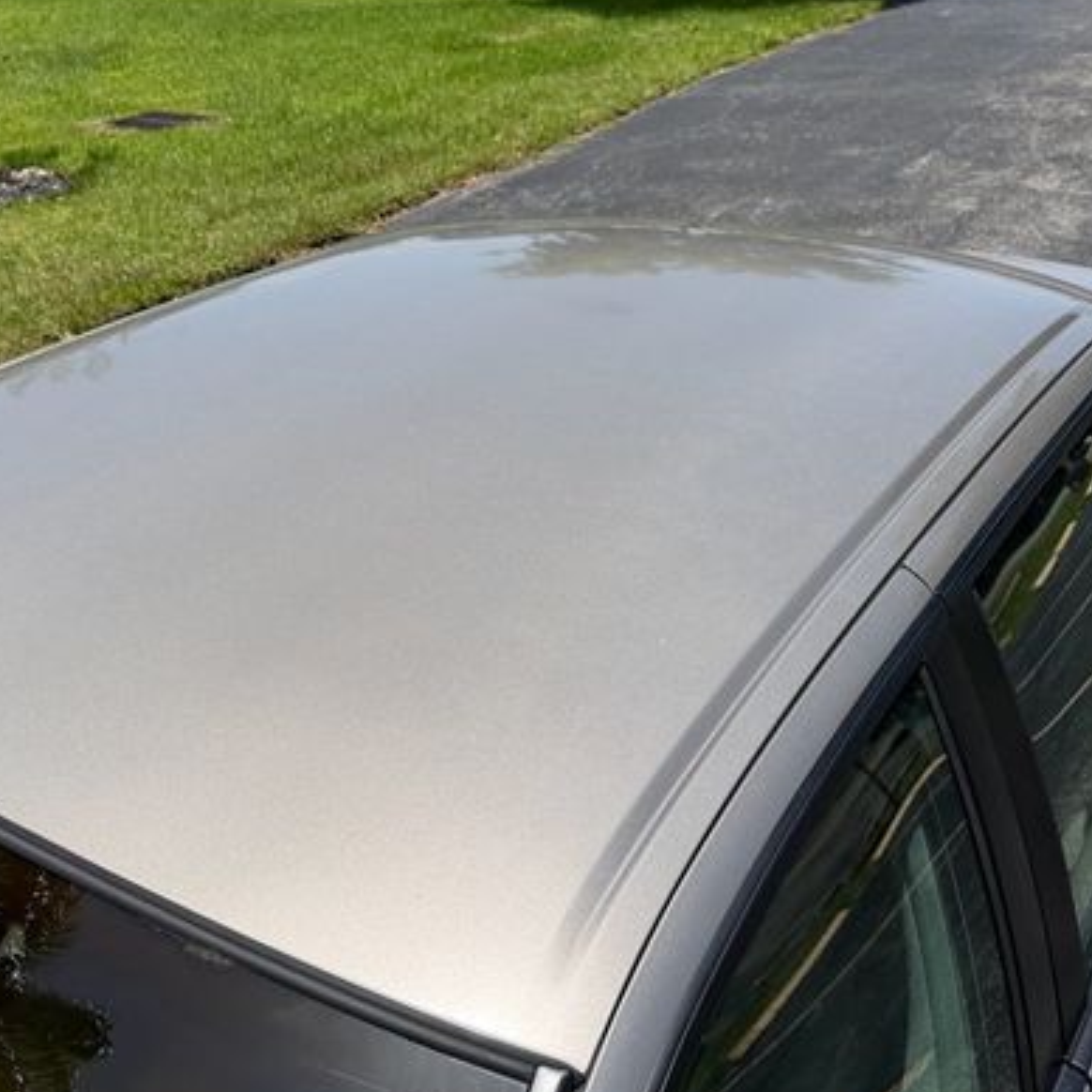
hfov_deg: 46.9
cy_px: 549
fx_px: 1249
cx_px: 431
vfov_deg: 47.2
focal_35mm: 35
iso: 80
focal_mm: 6.76
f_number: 1.78
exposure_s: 1/6173
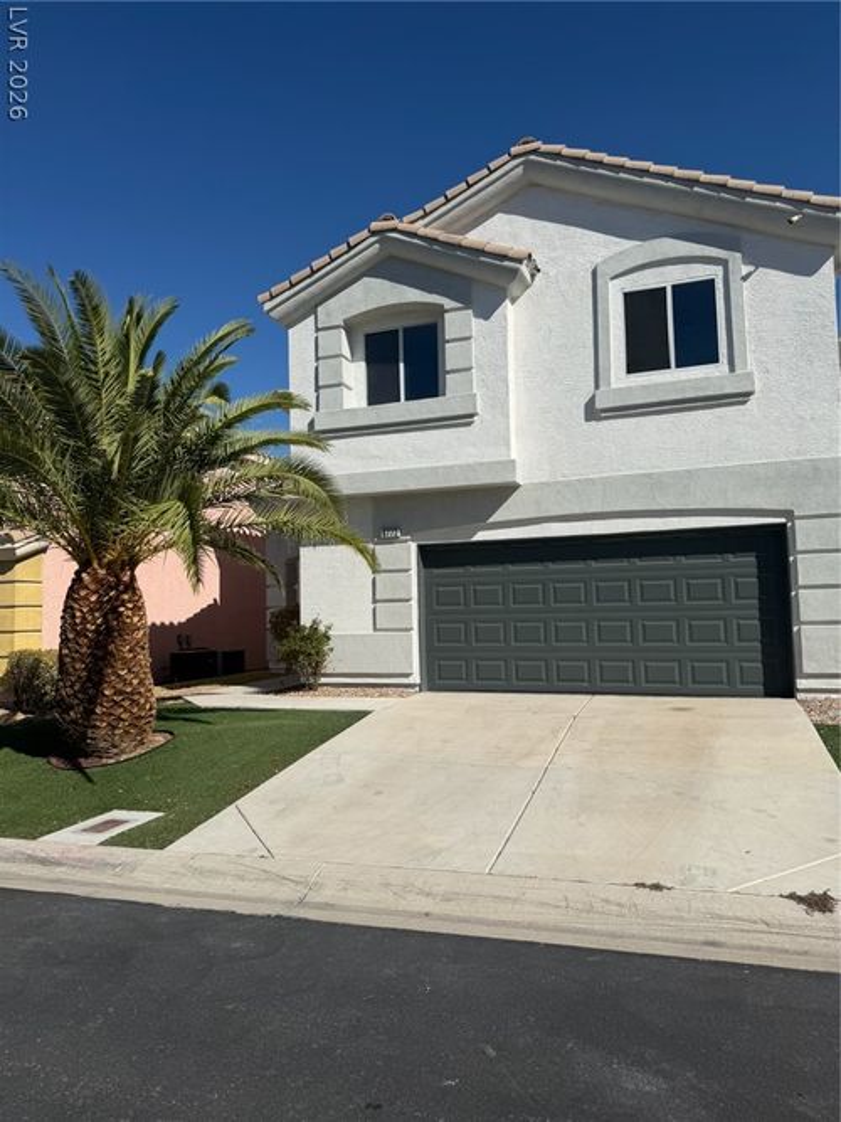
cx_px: 420
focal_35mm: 24
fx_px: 778
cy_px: 561
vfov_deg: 71.6
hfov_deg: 56.8
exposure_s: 1/10309
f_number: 1.78
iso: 80
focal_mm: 6.76
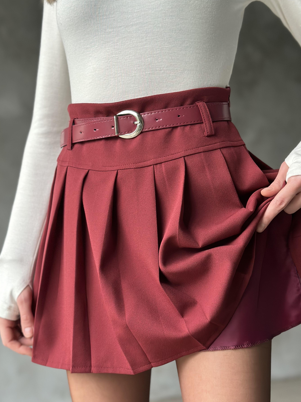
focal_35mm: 54
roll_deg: +0.4
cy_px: 223
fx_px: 626
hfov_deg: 27.0
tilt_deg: +1.5
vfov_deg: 35.5
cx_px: 165
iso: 320
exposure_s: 1/60
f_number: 1.78
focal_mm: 6.86
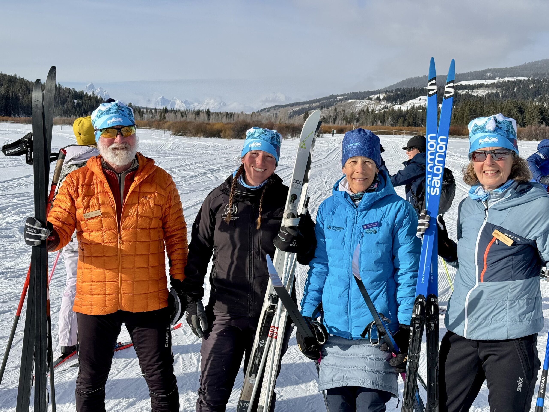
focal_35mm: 48
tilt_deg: -6.9
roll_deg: -0.7
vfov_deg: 30.3
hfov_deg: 39.7
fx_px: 761
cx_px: 274
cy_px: 206
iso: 64
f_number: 1.78
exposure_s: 1/5848
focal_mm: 6.86
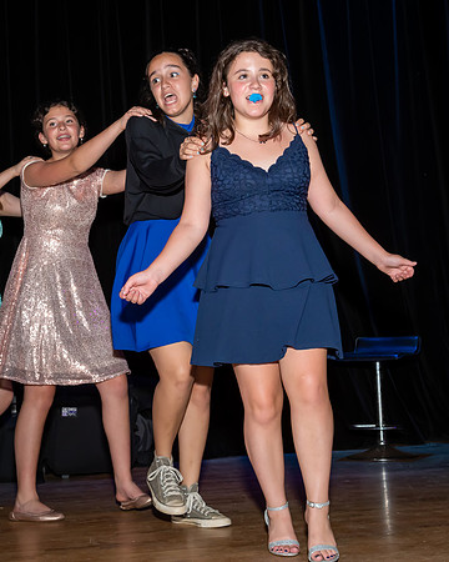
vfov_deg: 31.8
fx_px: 986
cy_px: 258
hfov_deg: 25.6
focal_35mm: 59
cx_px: 183
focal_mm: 26
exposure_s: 1/250
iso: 640
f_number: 6.3
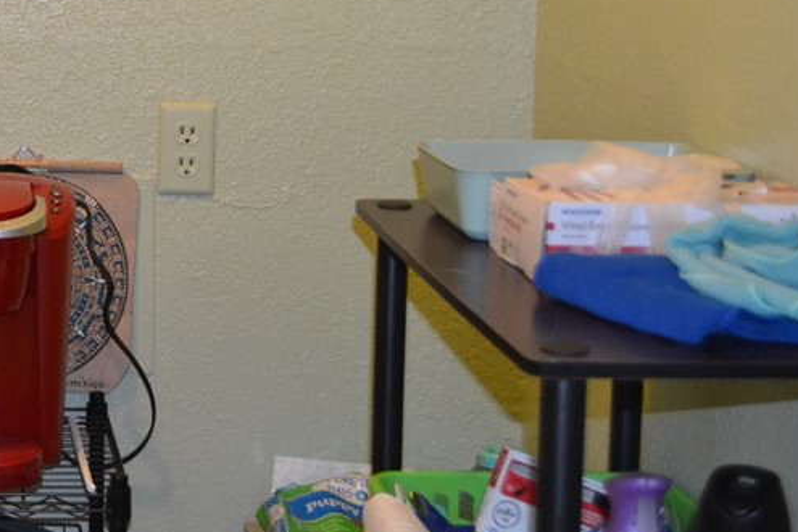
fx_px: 1751
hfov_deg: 24.5
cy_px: 18
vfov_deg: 16.9
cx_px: -8
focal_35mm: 79
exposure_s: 1/60
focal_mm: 24
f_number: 4
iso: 2000
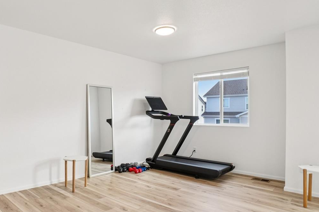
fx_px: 213
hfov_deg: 72.6
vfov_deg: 53.0
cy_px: 118
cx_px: 121
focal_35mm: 24
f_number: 8
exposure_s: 1/60
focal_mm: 10
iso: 400
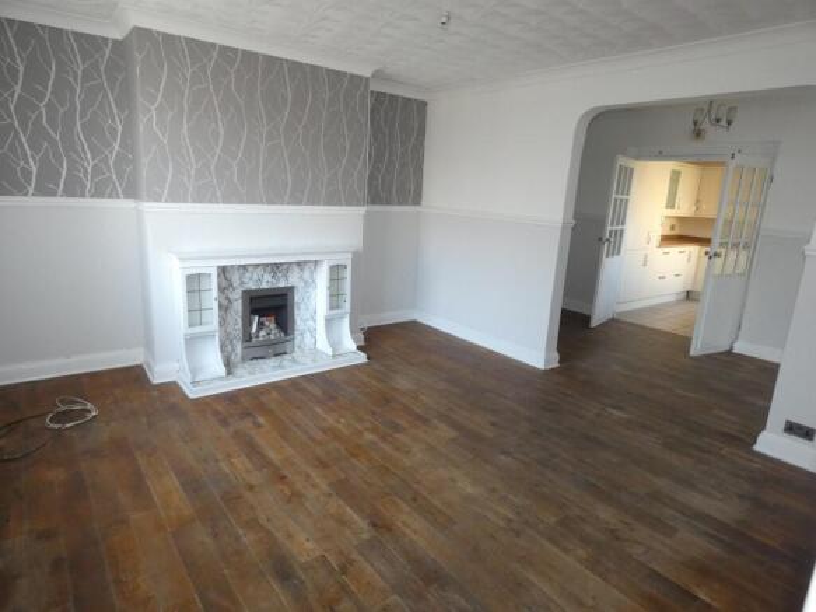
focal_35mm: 20
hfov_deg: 81.8
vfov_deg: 66.0
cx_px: 408
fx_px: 471
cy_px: 306
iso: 400
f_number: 2.8
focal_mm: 3.6
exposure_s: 1/60
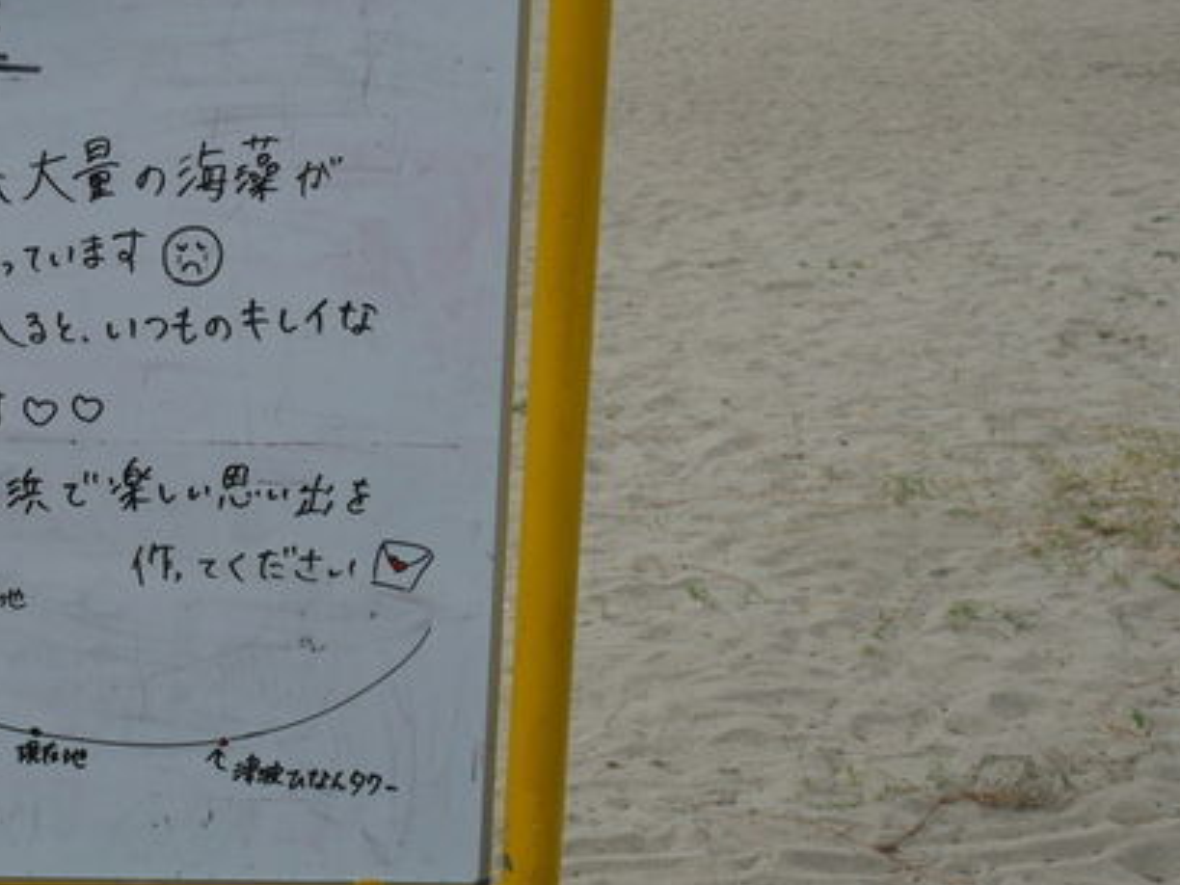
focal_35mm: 68
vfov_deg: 21.3
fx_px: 2318
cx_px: 45
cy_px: 136
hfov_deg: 27.2
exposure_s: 1/500
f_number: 8
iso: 200
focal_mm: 17
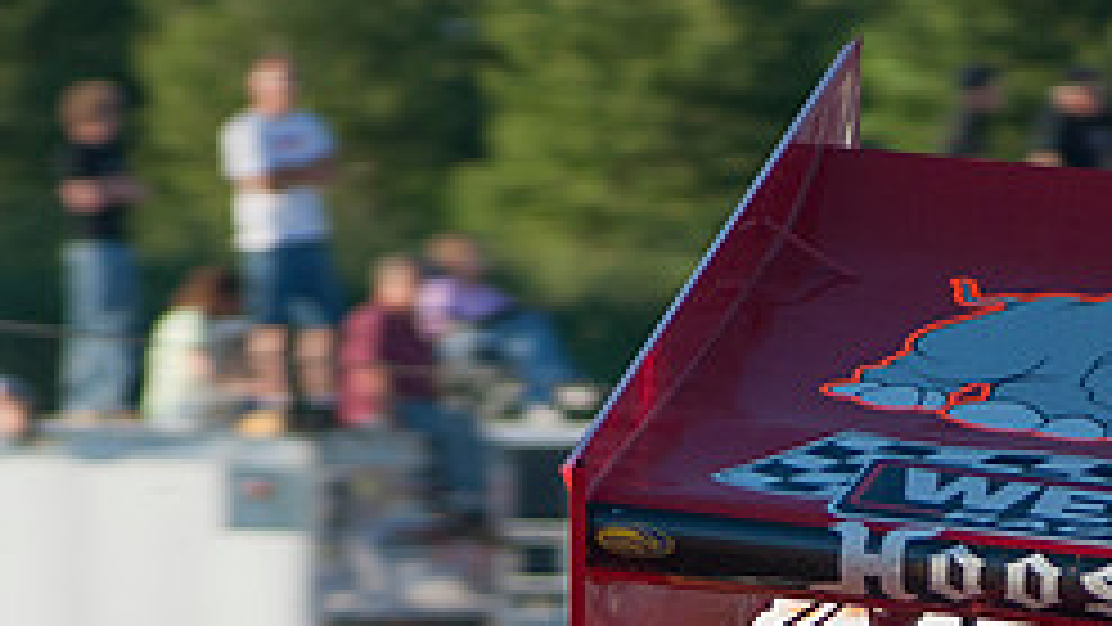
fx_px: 26540
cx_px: 883
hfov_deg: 2.4
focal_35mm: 900
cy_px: 953
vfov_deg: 1.4
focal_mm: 200
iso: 100
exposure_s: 1/640
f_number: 4
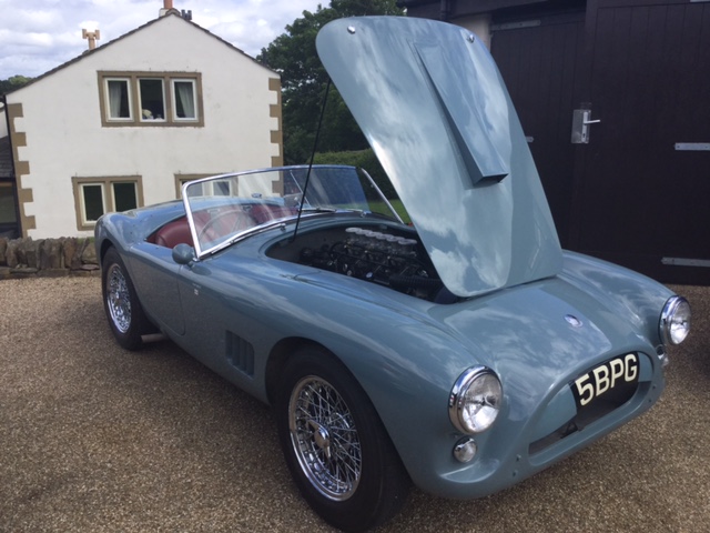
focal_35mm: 31
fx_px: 636
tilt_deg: -13.2
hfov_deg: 58.4
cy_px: 266
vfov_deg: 45.4
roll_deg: -0.2
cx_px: 355
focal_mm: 3.3
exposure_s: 1/916
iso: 25
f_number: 2.4
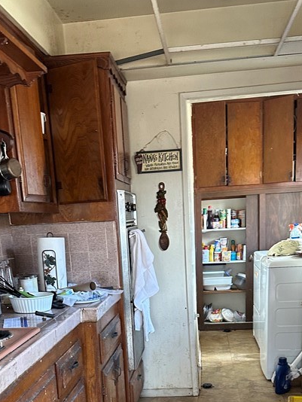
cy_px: 356
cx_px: 152
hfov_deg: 31.5
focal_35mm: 46
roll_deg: +3.2
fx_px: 535
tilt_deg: -12.7
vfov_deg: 38.6
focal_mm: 6.86
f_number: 1.78
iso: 250
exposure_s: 1/60
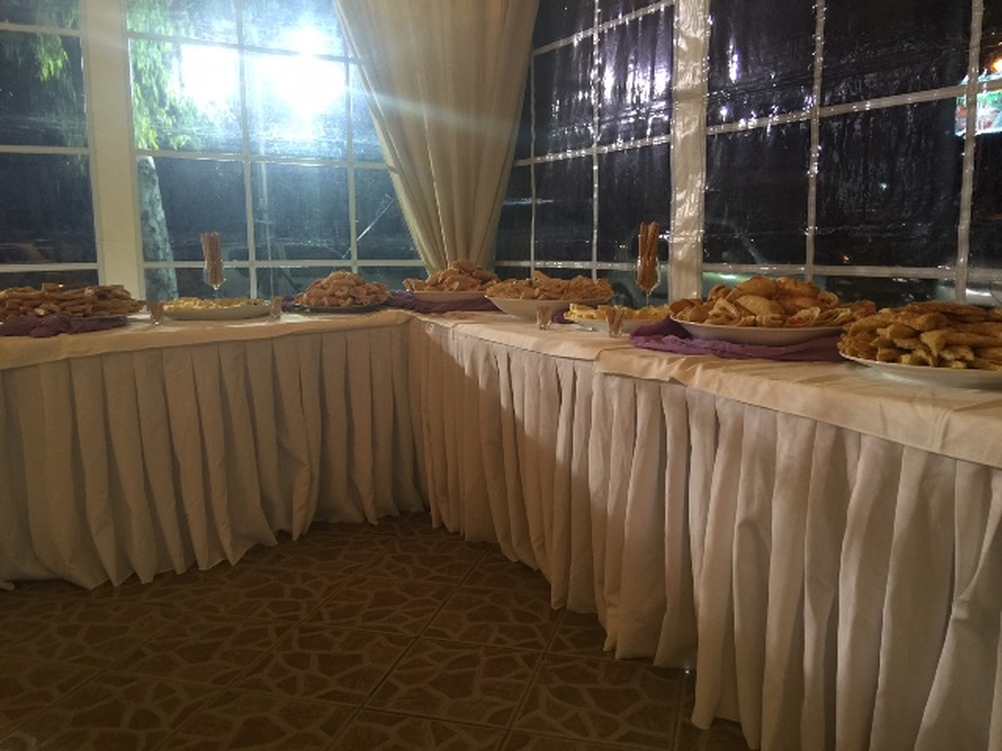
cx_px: 501
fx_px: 839
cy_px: 376
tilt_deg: -8.4
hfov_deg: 61.7
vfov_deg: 48.2
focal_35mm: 29
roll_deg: -1.1
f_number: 2.2
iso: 80
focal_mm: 4.15
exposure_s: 1/17
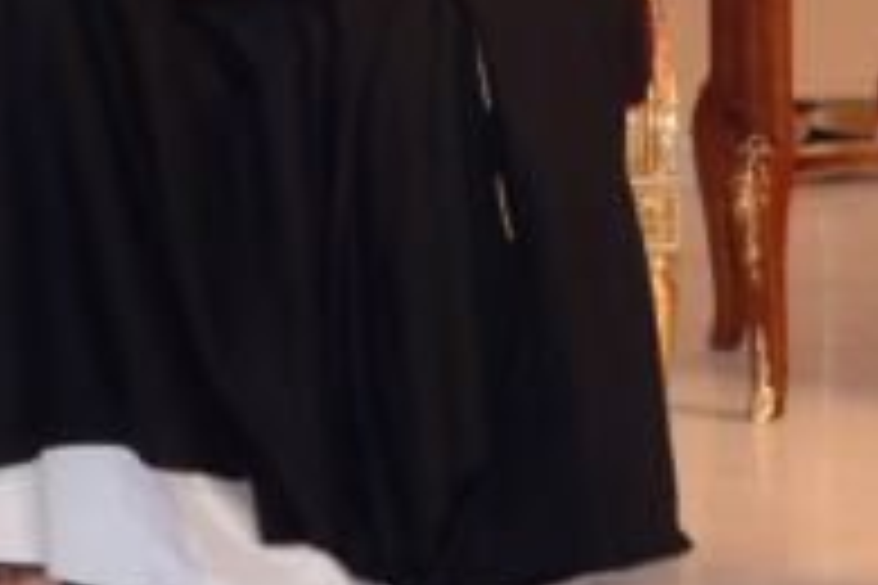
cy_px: -333
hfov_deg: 7.4
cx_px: 860
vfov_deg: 4.9
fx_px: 6754
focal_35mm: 277
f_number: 5.6
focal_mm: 47
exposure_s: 1/90
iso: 400
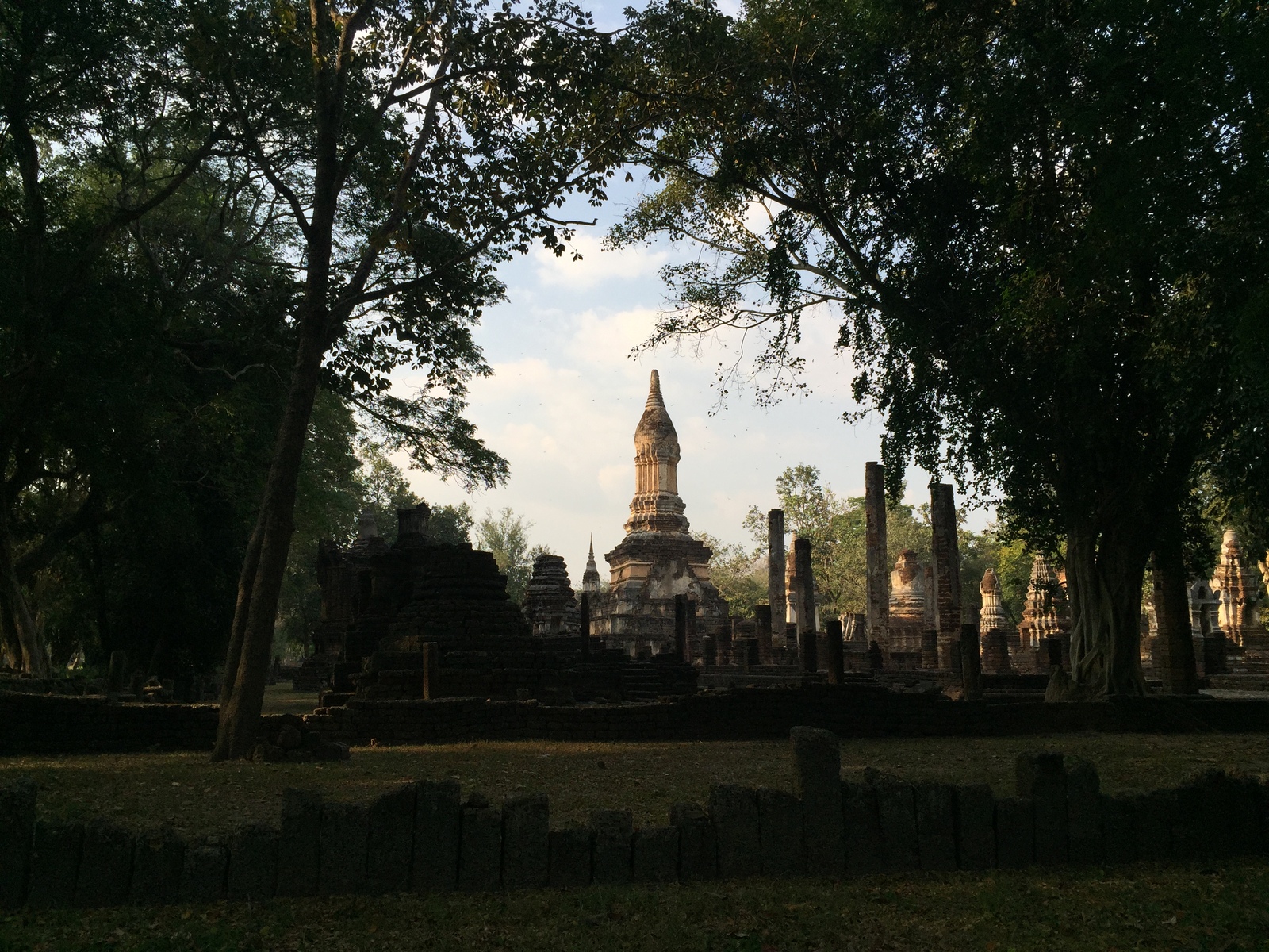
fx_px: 1063
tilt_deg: +10.4
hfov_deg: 61.7
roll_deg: -0.8
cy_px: 476
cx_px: 634
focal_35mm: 29
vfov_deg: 48.2
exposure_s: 1/1364
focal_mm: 4.15
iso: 32
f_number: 2.2
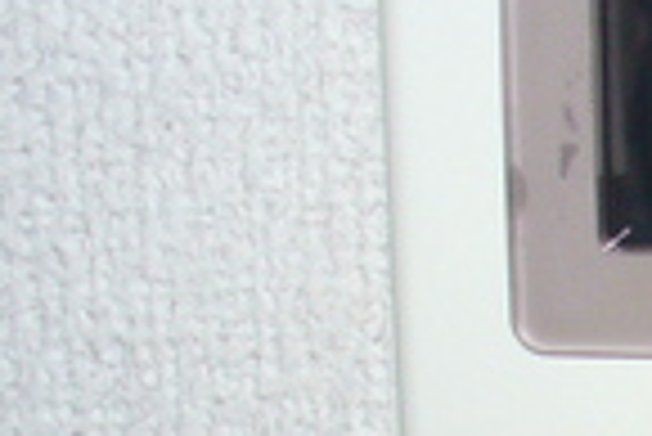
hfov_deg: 11.0
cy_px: 553
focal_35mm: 170
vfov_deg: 8.0
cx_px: 1277
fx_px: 3082
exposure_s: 1/60
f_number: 2.8
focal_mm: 6.1
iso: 100
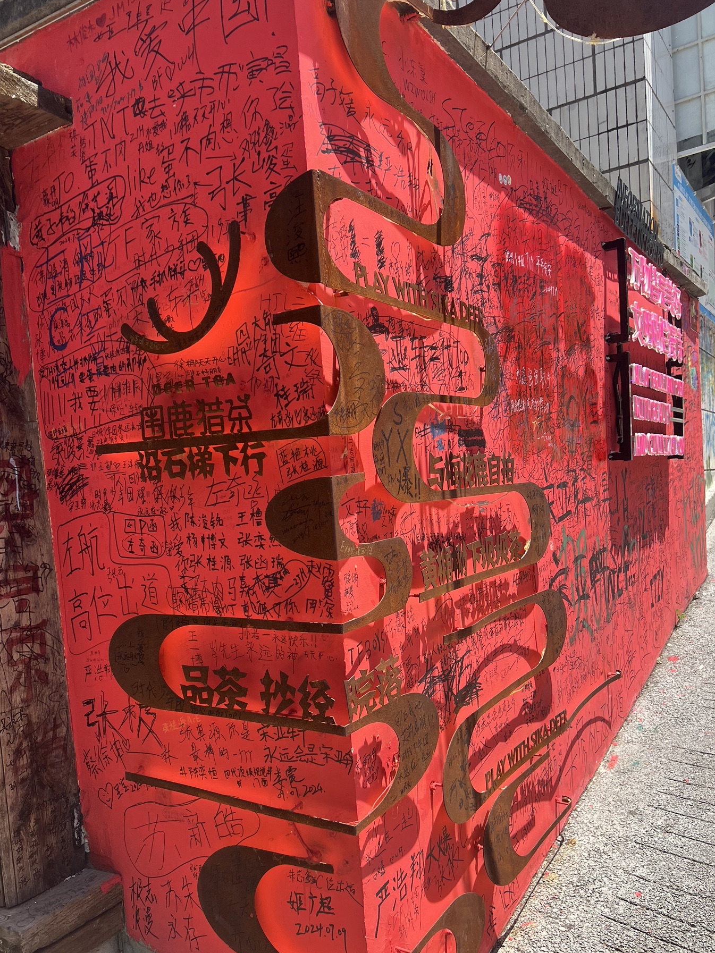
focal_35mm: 29
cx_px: 364
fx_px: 799
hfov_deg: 48.2
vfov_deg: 61.5
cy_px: 529
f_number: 1.5
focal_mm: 5.7
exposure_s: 1/1412
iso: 50
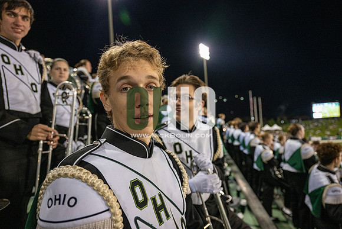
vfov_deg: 53.2
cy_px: 114
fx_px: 228
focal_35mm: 24
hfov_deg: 73.7
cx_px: 171
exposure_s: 1/500
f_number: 3.2
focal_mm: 24
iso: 2000
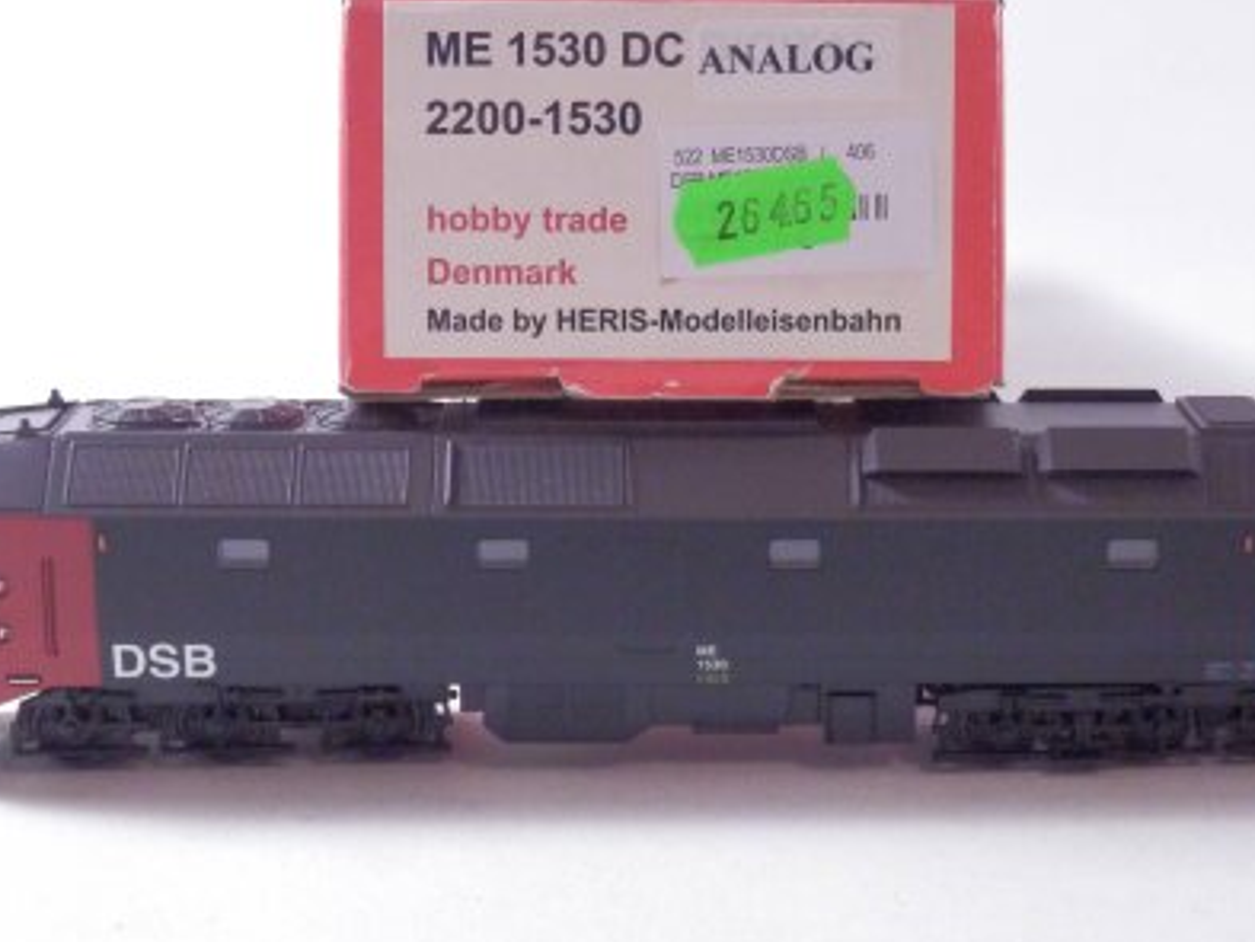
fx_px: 2212
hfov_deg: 31.6
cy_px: 406
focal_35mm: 61
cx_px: 703
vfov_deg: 24.0
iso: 1000
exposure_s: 1/160
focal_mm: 7.3
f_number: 3.7
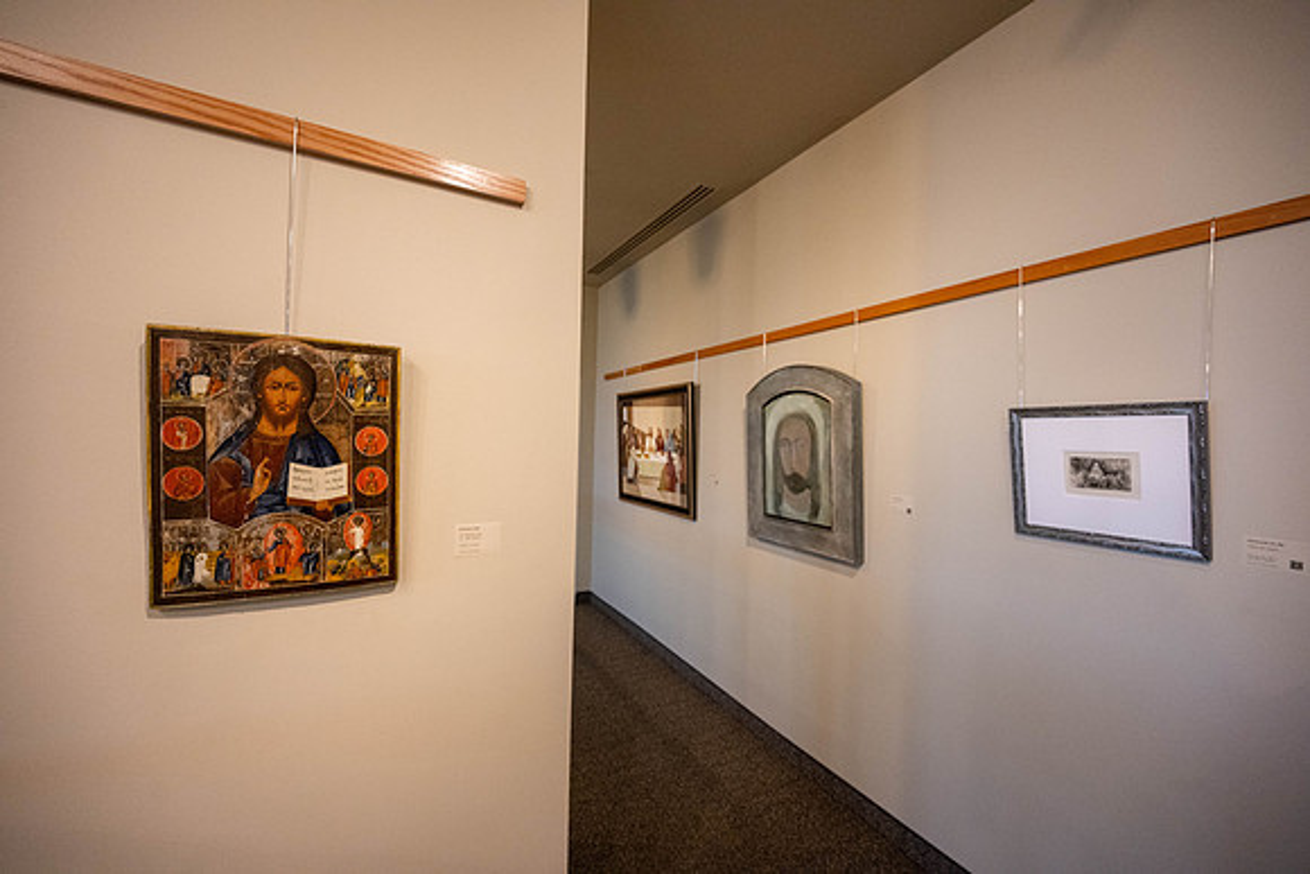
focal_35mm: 14
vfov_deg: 81.2
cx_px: 655
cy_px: 437
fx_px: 510
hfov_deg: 104.2
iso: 5000
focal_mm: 14
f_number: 4
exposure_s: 1/200
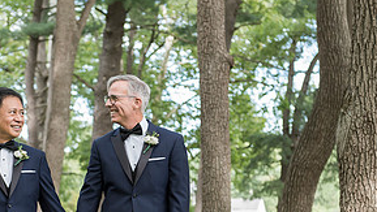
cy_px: 190
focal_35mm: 112
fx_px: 1120
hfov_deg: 19.0
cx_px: 121
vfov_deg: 10.8
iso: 400
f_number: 3.2
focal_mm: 52
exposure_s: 1/320
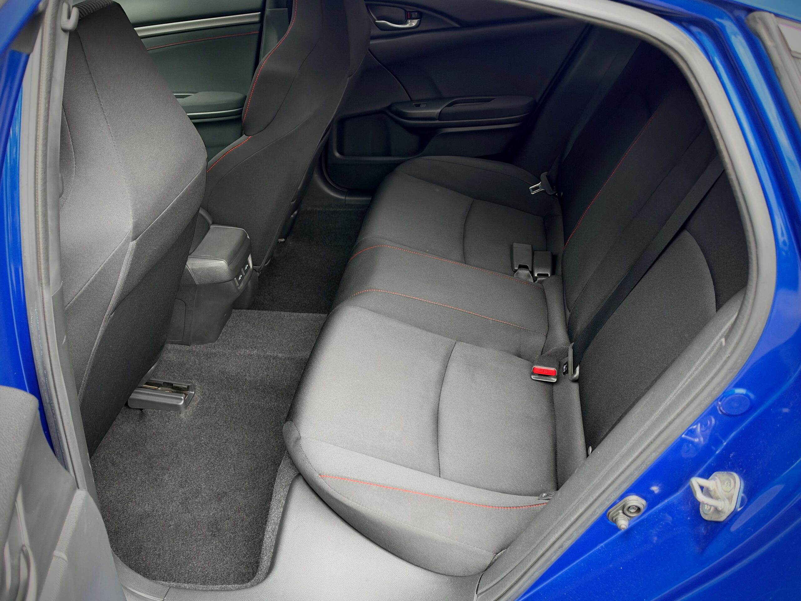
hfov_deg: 60.0
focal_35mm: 30
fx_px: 694
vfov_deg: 46.8
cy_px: 300
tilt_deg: -34.4
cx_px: 400
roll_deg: +1.9
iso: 640
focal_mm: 6.93
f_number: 1.8
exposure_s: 1/60
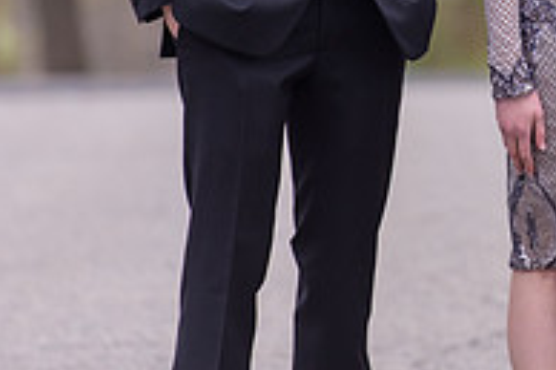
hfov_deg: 3.4
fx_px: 9228
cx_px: 610
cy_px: -151
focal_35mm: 598
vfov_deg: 2.3
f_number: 3.2
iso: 400
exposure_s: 1/1600
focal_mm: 200
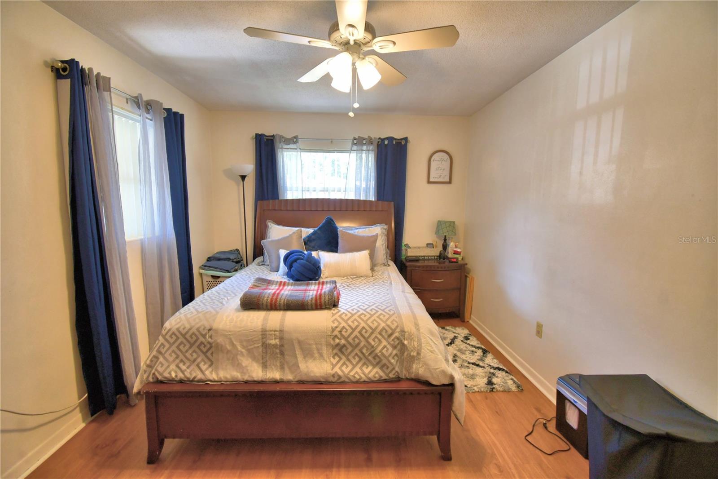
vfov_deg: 77.3
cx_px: 359
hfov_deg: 100.4
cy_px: 240
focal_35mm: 15
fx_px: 299
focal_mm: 10
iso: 400
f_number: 4.5
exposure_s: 1/50
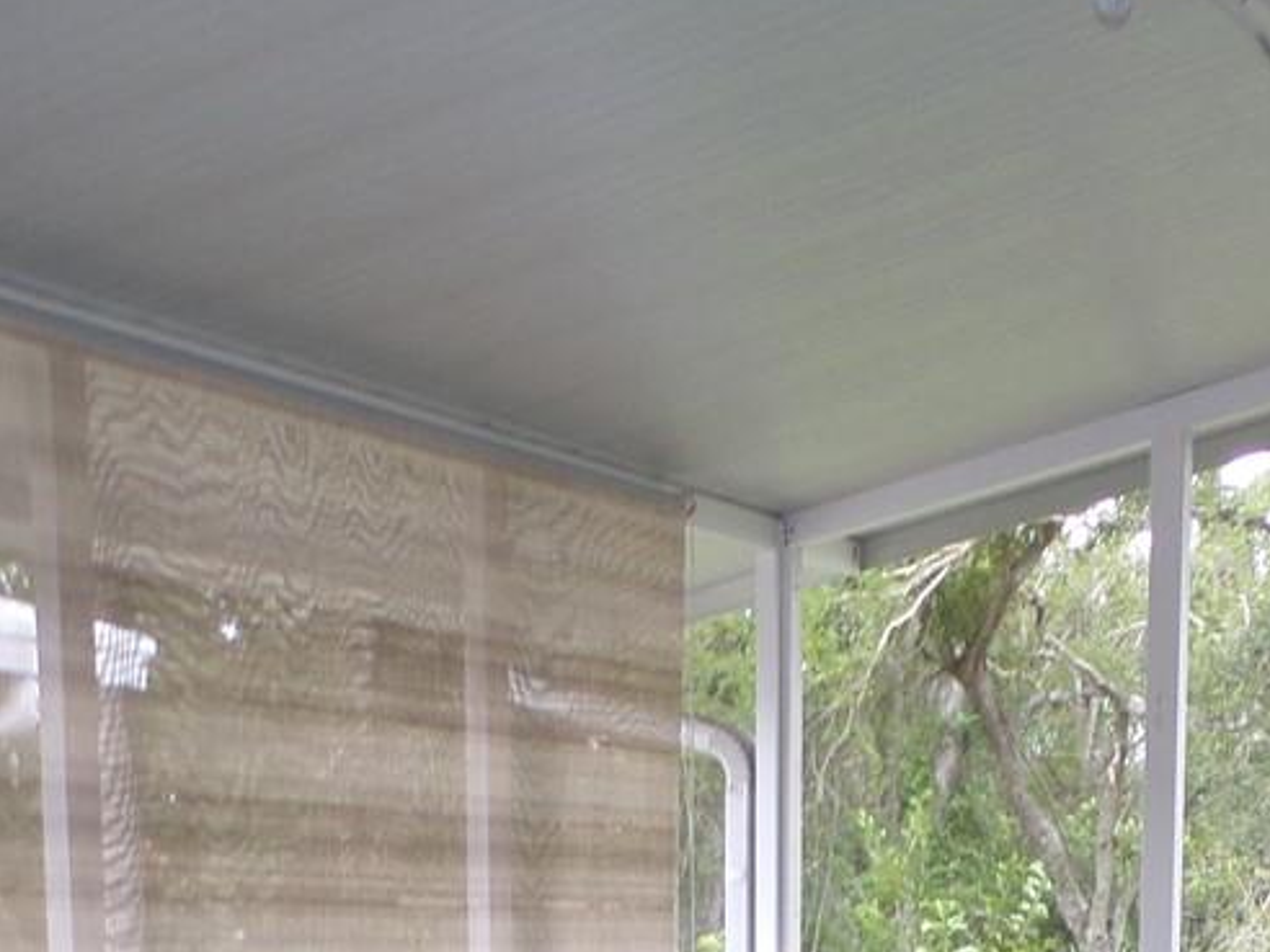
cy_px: 1352
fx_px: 2862
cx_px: 1110
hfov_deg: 24.4
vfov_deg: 17.3
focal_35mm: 78
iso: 100
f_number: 3
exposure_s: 1/42
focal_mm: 4.3
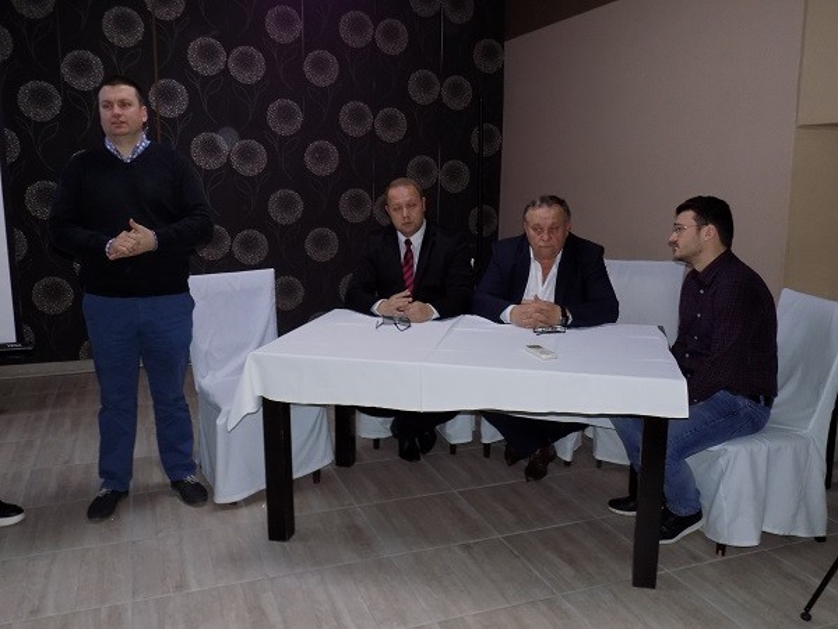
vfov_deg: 46.8
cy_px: 314
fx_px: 726
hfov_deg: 60.0
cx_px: 419
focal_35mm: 30
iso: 200
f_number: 3.3
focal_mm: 5.3
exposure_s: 1/30
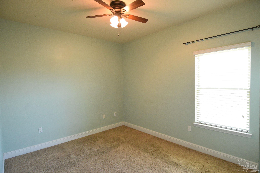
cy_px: 86
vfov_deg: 67.4
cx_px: 130
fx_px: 130
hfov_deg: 90.0
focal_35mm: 18
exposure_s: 1/100
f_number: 5
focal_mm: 12
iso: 3200
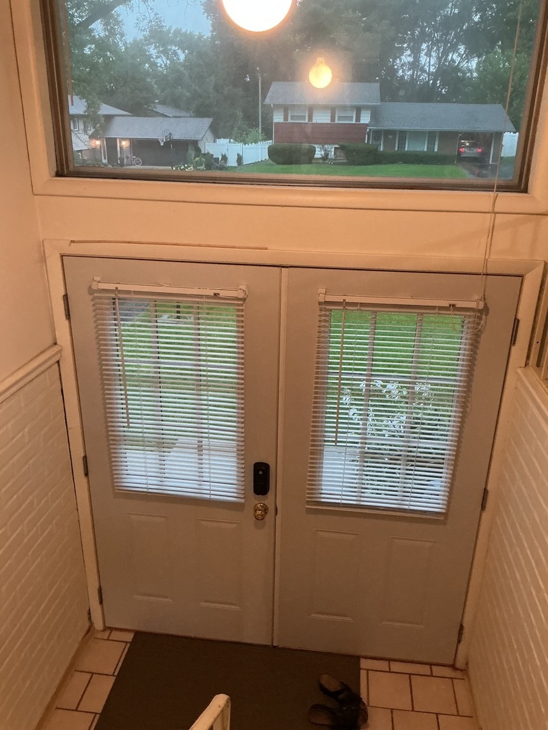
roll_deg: -0.7
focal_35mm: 29
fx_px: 612
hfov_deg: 48.2
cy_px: 365
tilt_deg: -22.4
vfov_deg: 61.7
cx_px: 274
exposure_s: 1/60
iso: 250
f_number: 1.8
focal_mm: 3
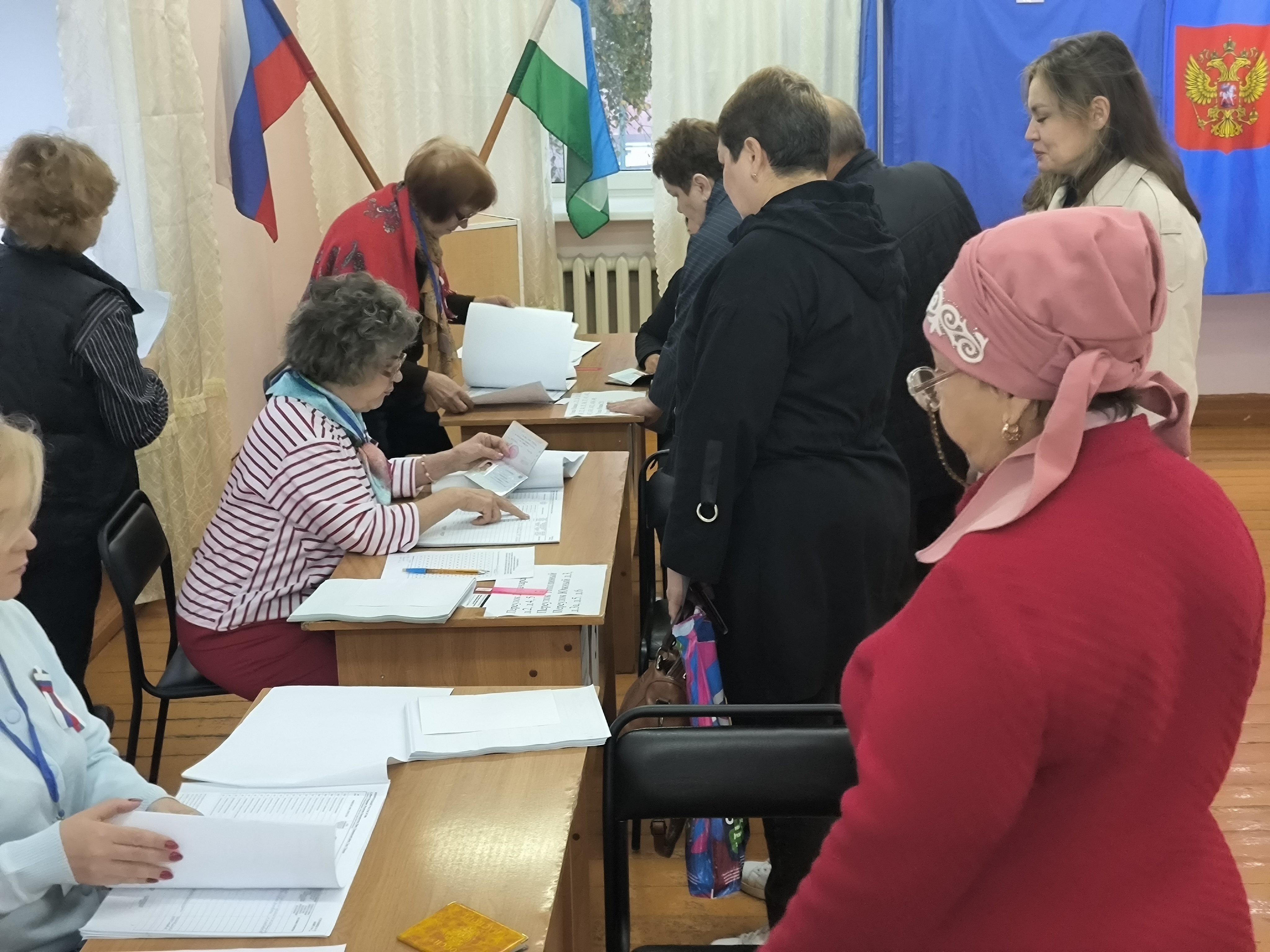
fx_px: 1834
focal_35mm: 50
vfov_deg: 29.1
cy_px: 476
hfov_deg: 38.2
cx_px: 635
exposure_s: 1/100
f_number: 1.9
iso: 800
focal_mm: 7.1
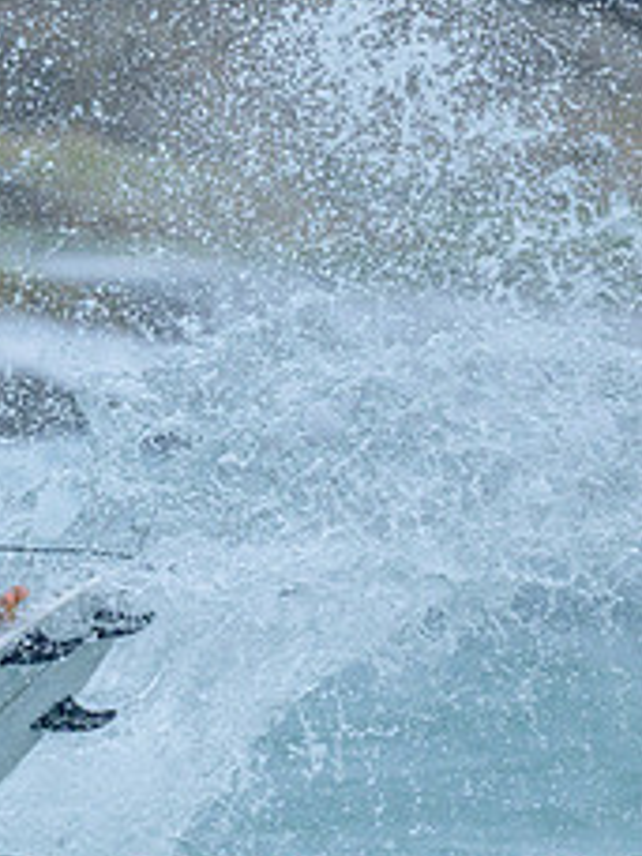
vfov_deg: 0.8
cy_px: 707
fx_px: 57766
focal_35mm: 2336
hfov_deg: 0.6
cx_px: -273
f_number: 6.3
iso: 800
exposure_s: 1/3200
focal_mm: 800
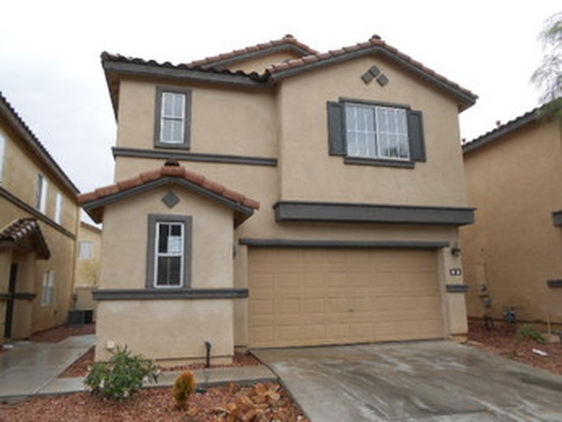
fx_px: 422
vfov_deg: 53.1
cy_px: 211
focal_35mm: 26
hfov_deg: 67.3
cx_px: 281
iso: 80
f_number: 3.5
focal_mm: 4.6
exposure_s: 1/100
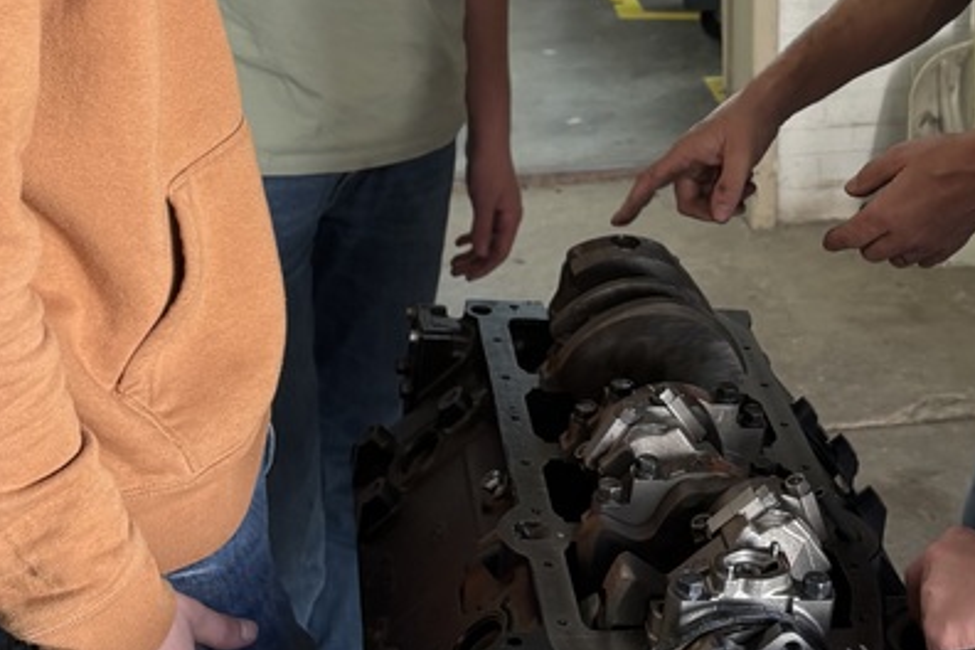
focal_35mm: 70
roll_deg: -1.3
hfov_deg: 28.1
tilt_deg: -11.3
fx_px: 1896
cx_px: 808
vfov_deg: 18.6
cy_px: -89
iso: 100
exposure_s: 1/120
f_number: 1.6
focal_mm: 5.96
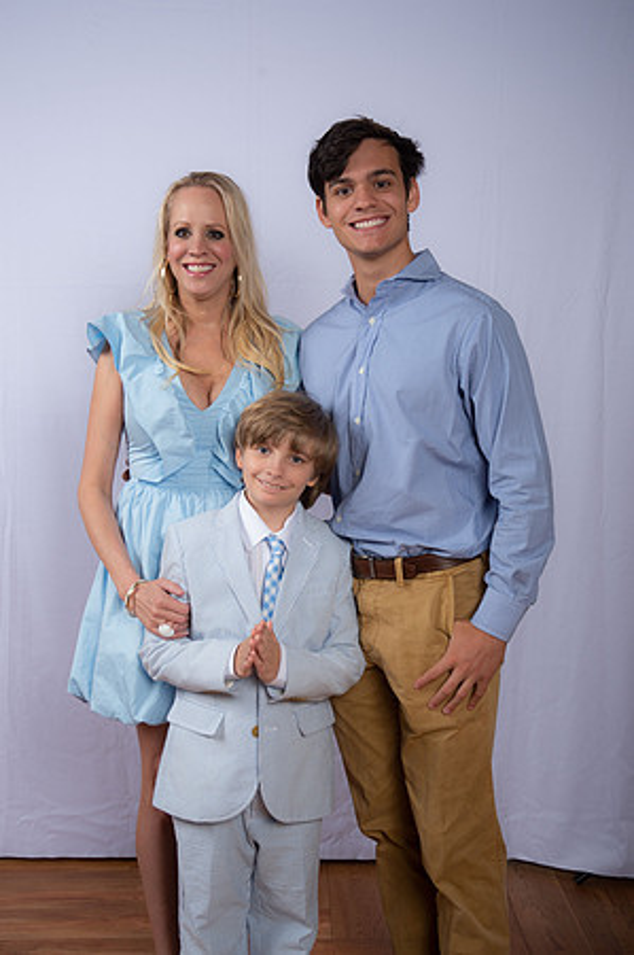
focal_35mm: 48
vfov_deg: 41.2
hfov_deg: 28.0
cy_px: 478
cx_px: 317
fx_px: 1271
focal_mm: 48
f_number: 8
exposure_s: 1/160
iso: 250
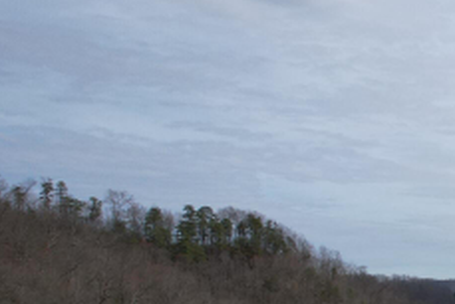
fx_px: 911
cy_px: 342
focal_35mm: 72
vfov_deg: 18.2
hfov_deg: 21.9
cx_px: 733
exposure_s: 1/2500
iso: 110
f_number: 2.8
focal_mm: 8.38
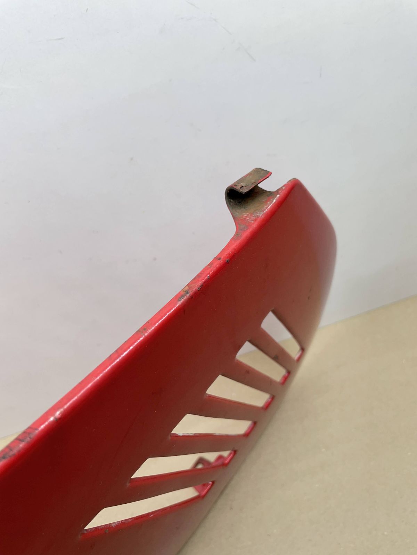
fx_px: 418
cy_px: 278
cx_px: 208
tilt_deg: -45.9
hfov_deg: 53.1
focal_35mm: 26
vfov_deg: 67.3
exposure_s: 1/100
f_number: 1.6
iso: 50
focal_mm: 4.2
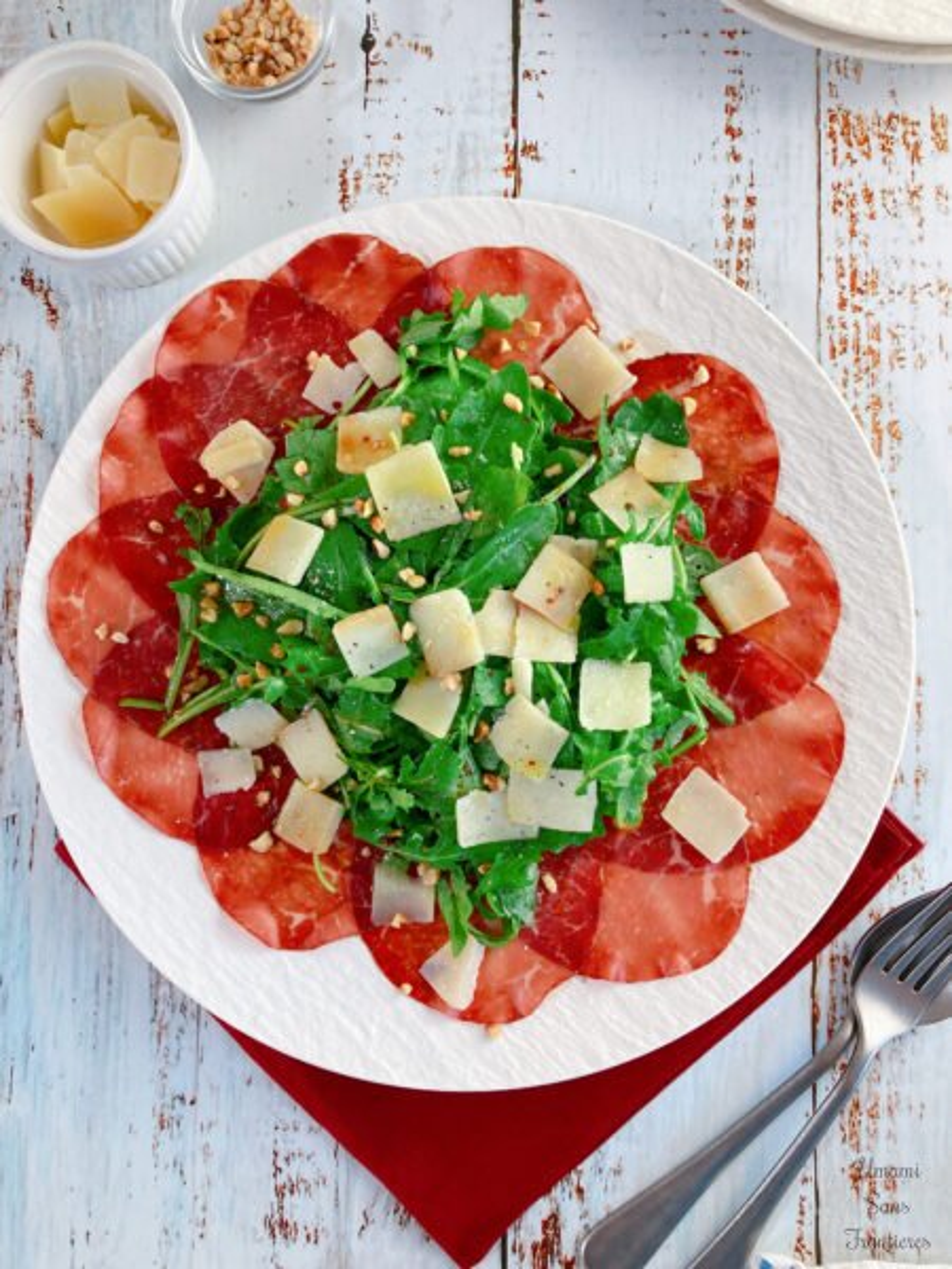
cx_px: 476
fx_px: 1027
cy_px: 634
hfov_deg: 49.7
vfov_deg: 63.4
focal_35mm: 28
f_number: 1.8
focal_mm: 3.99
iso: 64
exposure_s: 1/100
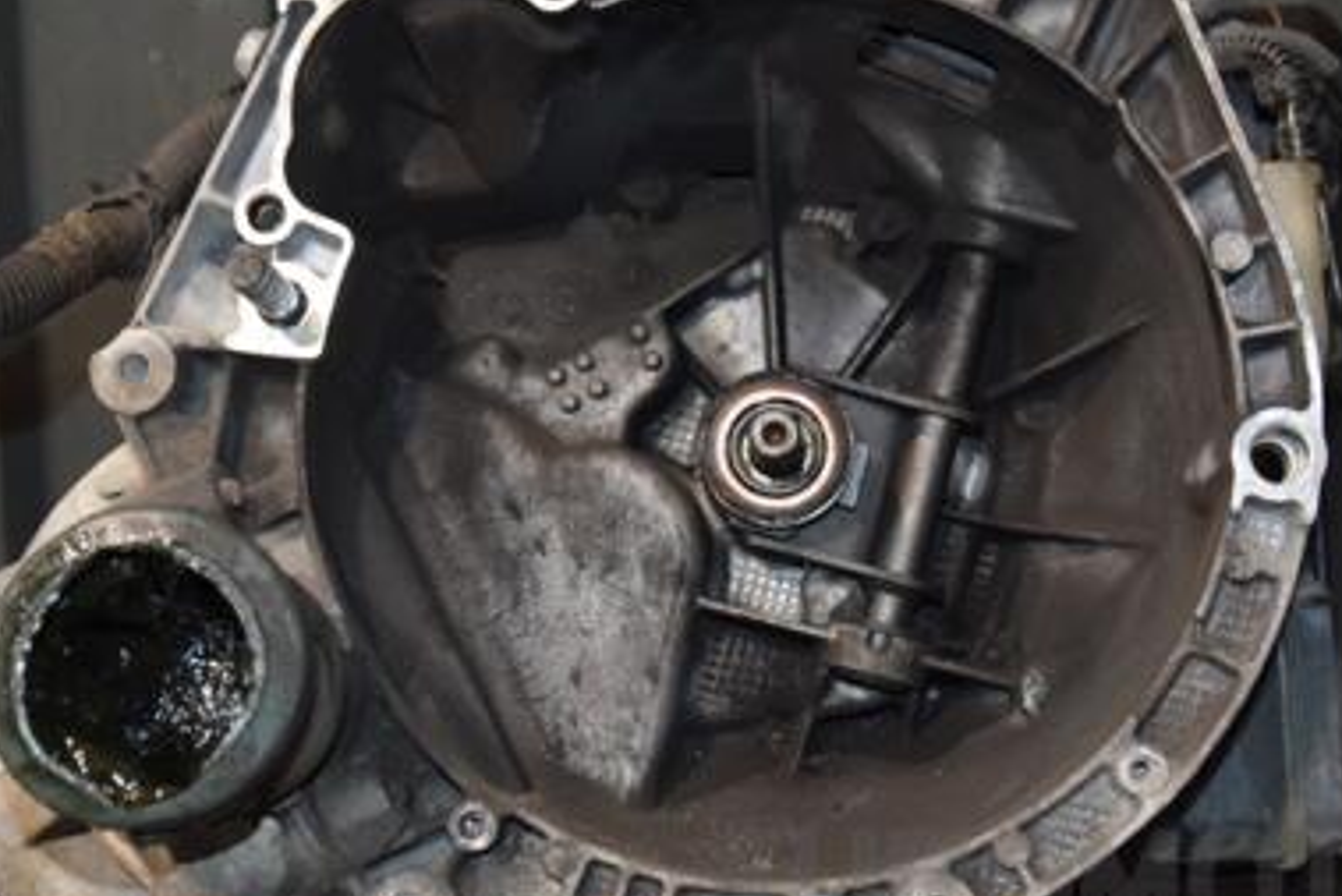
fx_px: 2834
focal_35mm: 76
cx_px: 644
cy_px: 411
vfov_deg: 18.0
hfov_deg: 26.6
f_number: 5
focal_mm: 32
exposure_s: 1/60
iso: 800
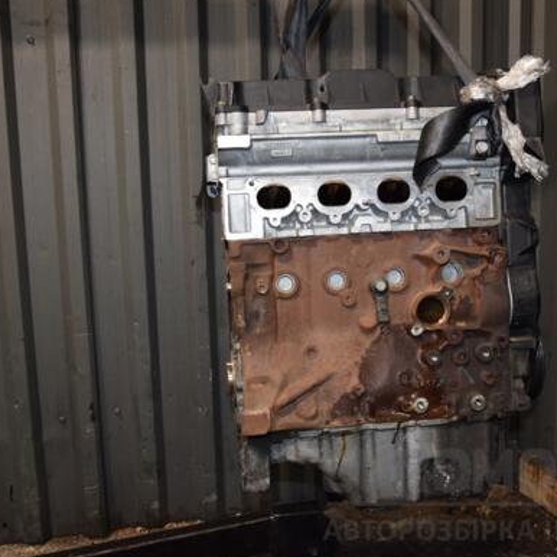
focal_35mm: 42
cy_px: 278
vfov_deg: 40.3
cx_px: 296
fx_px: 758
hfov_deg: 40.3
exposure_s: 1/60
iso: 800
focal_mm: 21
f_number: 5
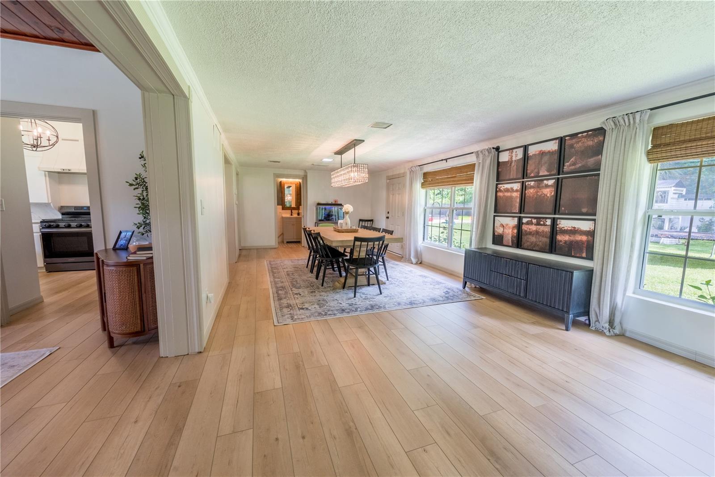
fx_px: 278
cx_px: 358
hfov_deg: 104.2
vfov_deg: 81.2
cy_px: 238
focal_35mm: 14
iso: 500
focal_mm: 14
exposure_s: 1/200
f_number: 9
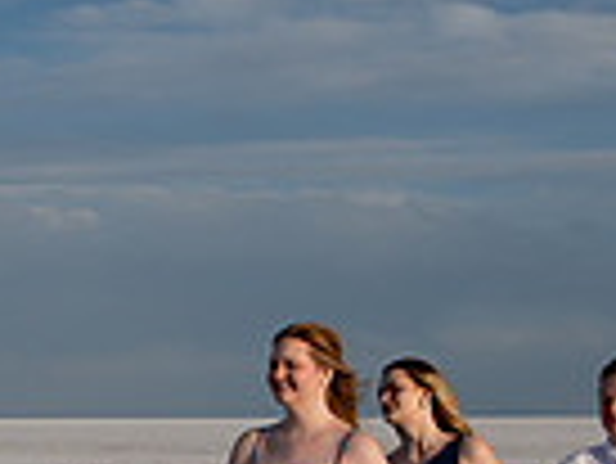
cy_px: 464
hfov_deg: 13.4
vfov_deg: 10.2
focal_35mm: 144
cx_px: -53
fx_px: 2565
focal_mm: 34
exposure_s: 1/800
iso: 200
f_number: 8
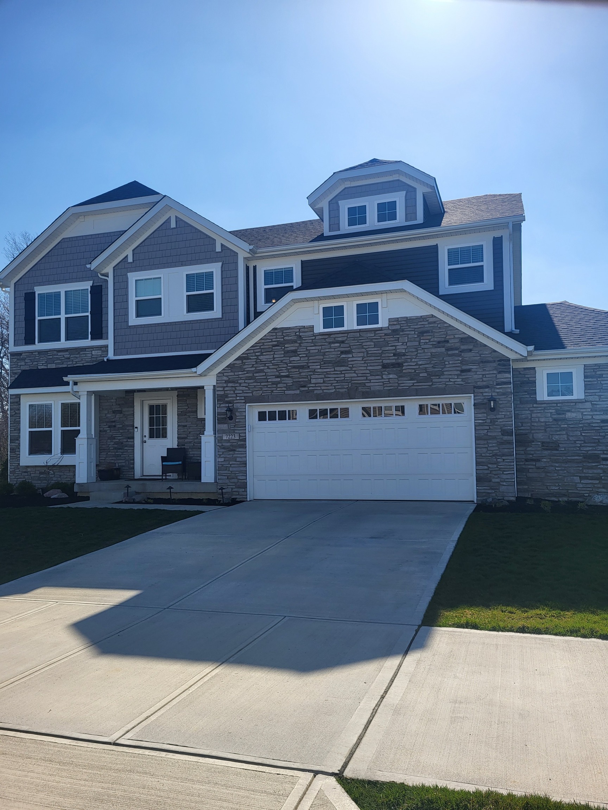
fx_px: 609
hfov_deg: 53.1
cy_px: 405
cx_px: 304
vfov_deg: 67.3
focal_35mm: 26
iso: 40
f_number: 1.8
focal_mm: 5.4
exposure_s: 1/2866
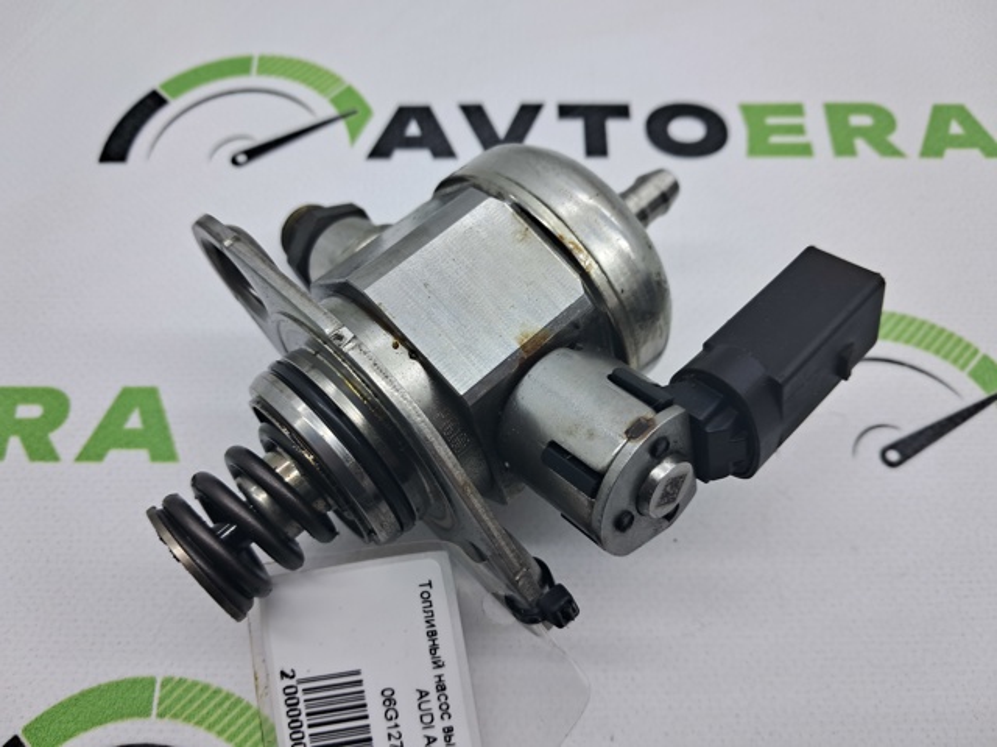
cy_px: 374
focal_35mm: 27
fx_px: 777
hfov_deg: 65.4
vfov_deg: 51.3
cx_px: 498
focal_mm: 4
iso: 50
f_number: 1.8
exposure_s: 1/101
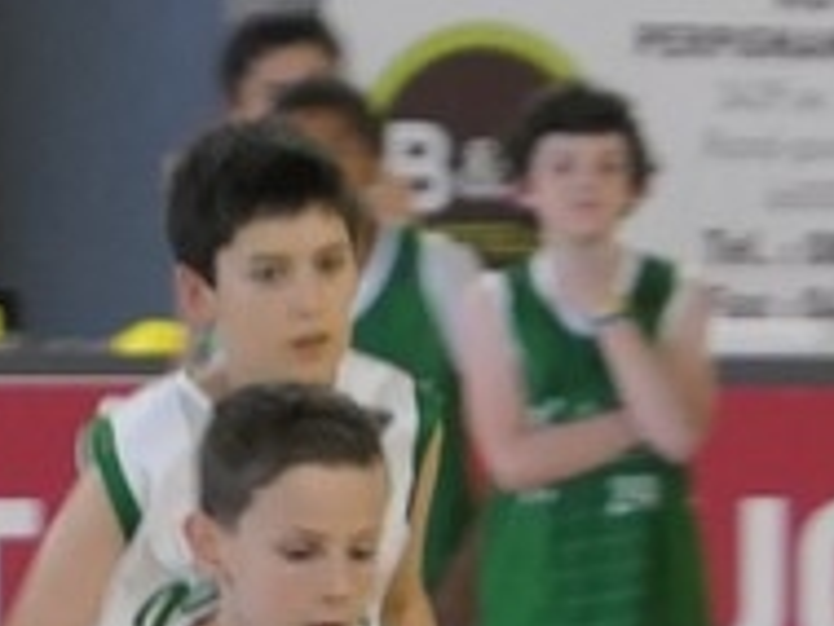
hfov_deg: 3.7
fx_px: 12753
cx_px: 146
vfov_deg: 2.8
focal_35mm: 529
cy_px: 877
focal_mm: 26.4
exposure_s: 1/125
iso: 1000
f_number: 2.8
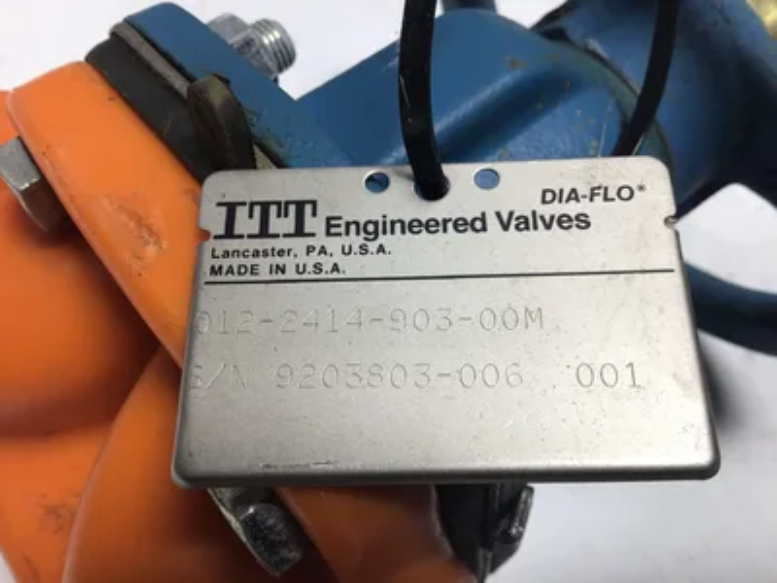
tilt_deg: -57.7
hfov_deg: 58.4
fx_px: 696
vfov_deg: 45.4
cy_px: 292
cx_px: 388
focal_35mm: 31
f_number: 2.4
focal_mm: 3.3
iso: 25
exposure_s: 1/122
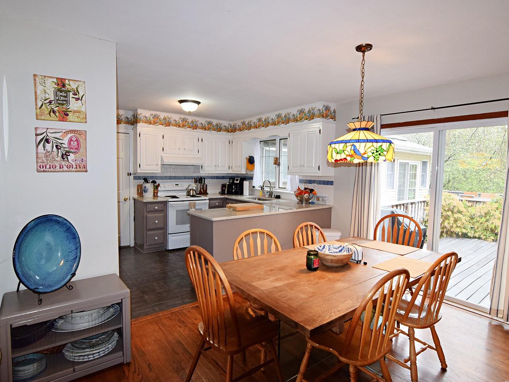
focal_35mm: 19
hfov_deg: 85.9
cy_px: 193
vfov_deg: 69.9
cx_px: 266
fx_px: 273
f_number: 5
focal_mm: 11
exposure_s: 1/100
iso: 800
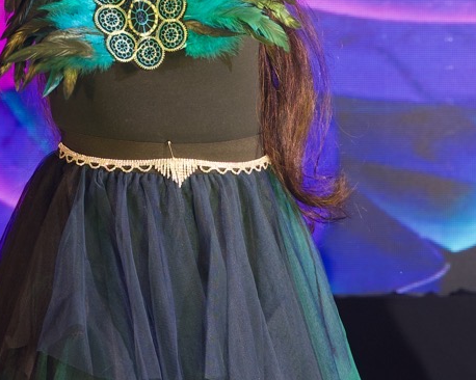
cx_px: 168
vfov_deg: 5.2
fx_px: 4154
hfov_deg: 6.6
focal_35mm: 295
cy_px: -1
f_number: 4.5
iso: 400
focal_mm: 75
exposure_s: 1/160
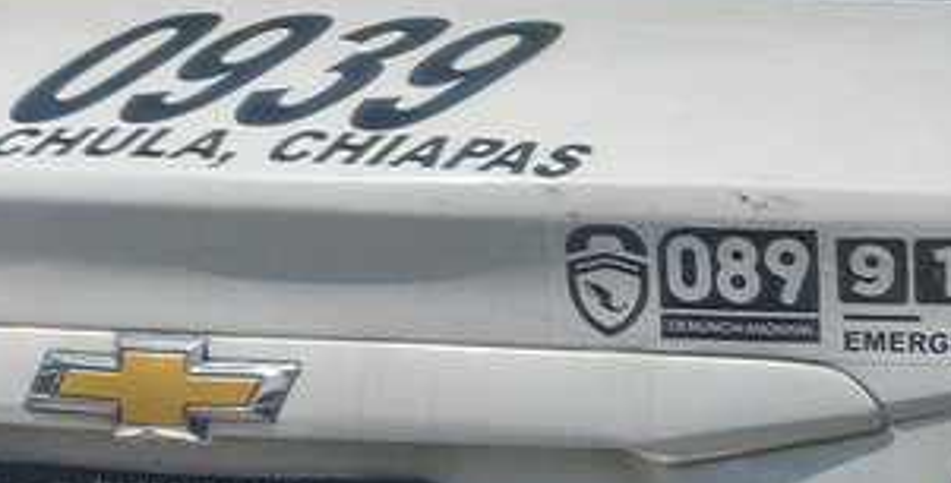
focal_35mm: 468
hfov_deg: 4.7
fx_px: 11538
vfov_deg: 2.4
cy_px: 651
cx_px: 370
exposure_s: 1/250
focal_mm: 70
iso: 500
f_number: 8
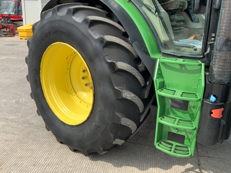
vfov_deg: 44.1
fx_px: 214
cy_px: 78
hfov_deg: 56.8
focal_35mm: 32
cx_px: 114
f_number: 1.8
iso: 16
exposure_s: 1/635
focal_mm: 3
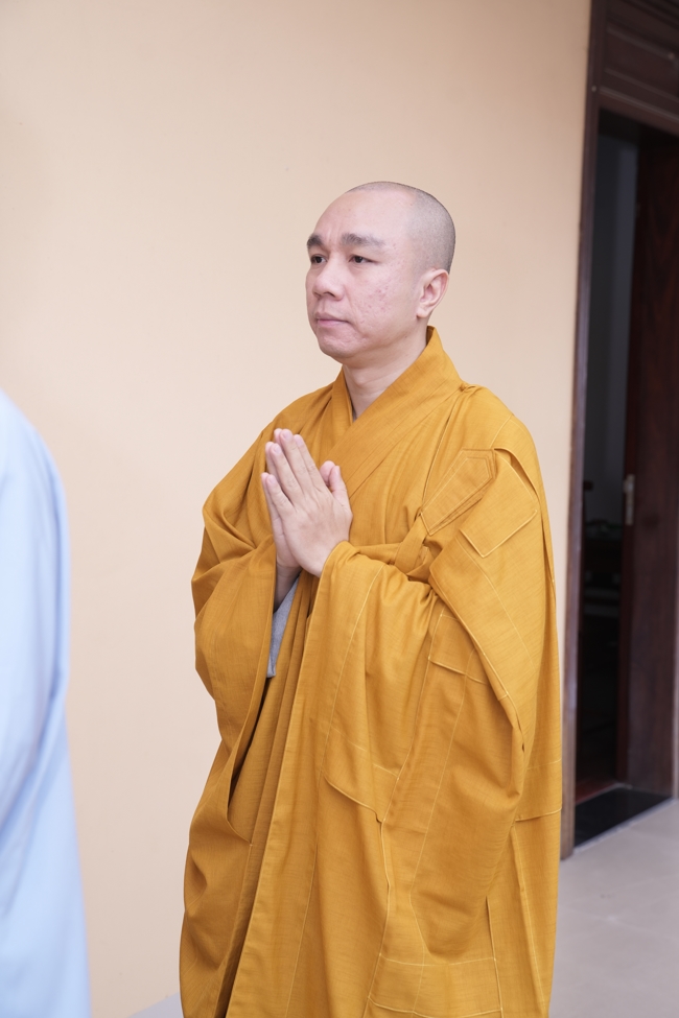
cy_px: 509
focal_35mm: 50
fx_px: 1414
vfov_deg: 39.6
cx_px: 340
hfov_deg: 27.0
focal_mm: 50
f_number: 4.5
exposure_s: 1/160
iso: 200
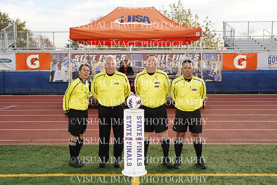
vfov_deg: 31.2
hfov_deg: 45.4
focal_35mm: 43
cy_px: 92
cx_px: 138
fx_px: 331
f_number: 6.3
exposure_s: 1/200
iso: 160
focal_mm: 43
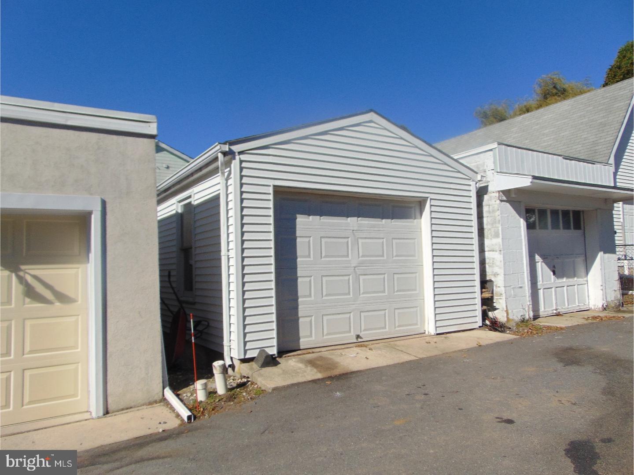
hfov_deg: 69.4
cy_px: 238
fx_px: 458
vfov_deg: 54.9
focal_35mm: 25
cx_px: 317
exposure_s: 1/320
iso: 80
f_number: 7.7
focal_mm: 4.5
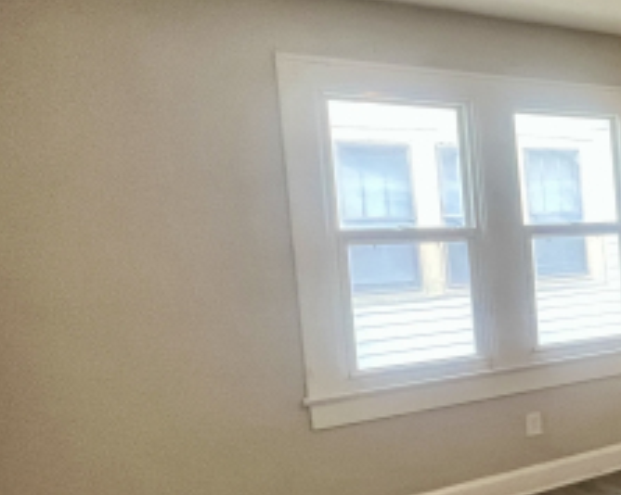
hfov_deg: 30.4
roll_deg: +3.0
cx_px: 901
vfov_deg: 39.0
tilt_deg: -3.3
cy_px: 281
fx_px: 698
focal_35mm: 38
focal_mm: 1.57
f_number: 1.8
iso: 400
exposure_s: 1/60
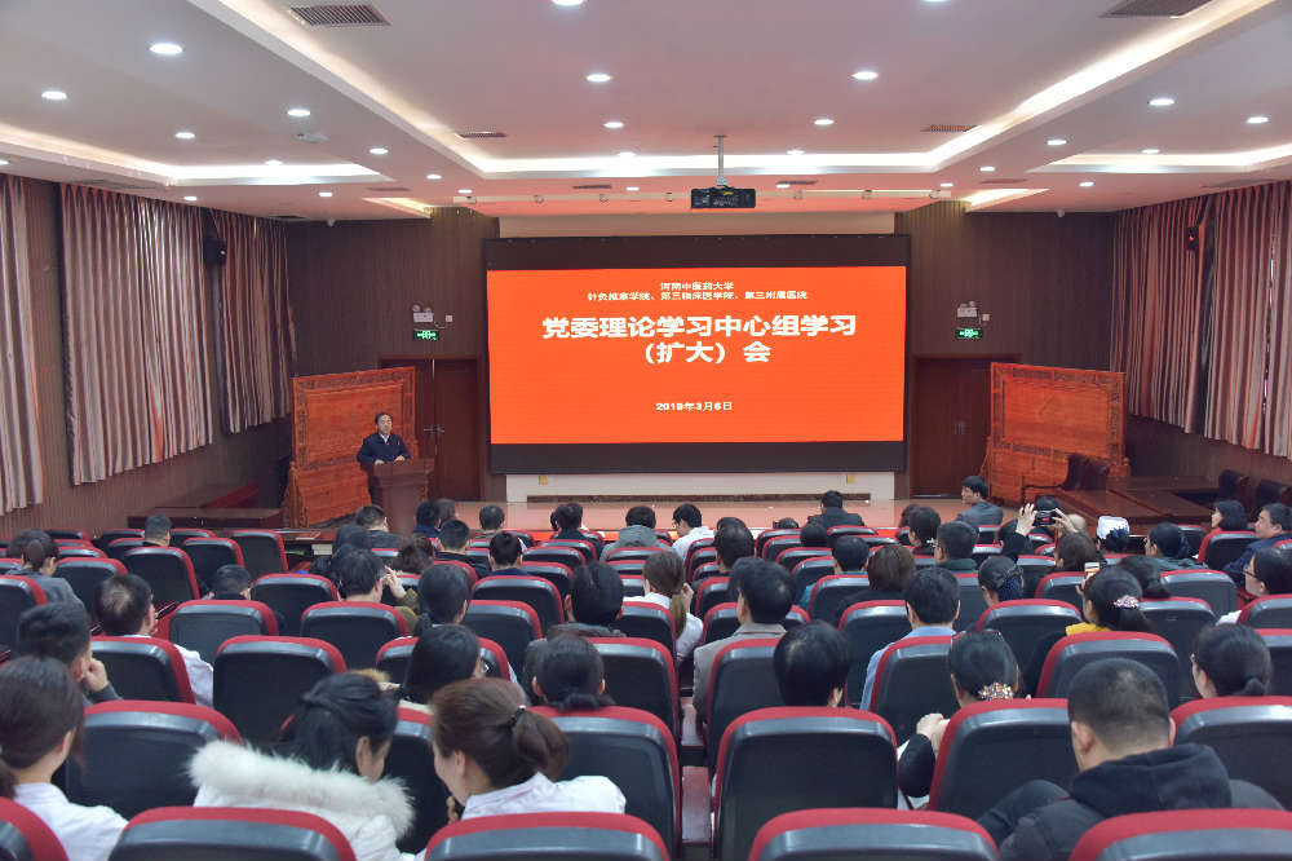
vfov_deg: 41.1
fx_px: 1148
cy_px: 430
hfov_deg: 58.7
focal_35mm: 32
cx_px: 646
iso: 2000
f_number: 5
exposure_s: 1/40
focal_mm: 32
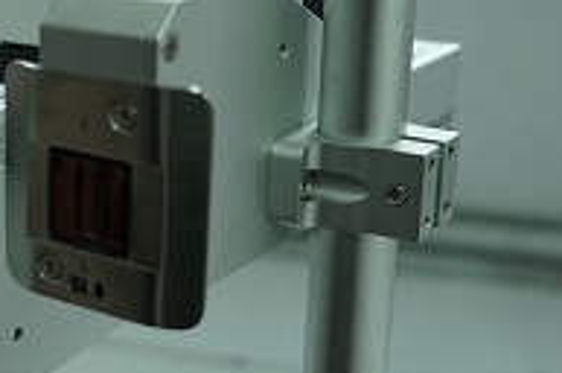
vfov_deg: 16.4
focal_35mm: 83
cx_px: -67
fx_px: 1294
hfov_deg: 23.0
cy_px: 156
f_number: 4.5
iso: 1000
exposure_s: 1/80
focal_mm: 32
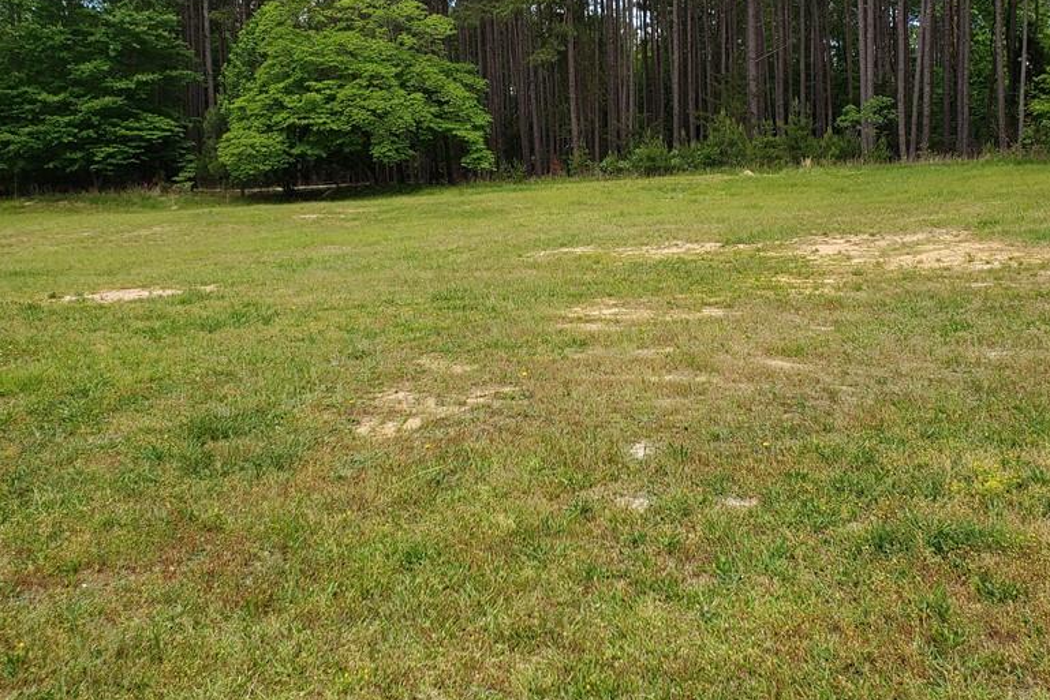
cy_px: 225
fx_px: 1050
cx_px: 579
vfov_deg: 36.5
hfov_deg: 53.0
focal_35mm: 36
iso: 50
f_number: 2.4
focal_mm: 4.3
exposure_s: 1/756
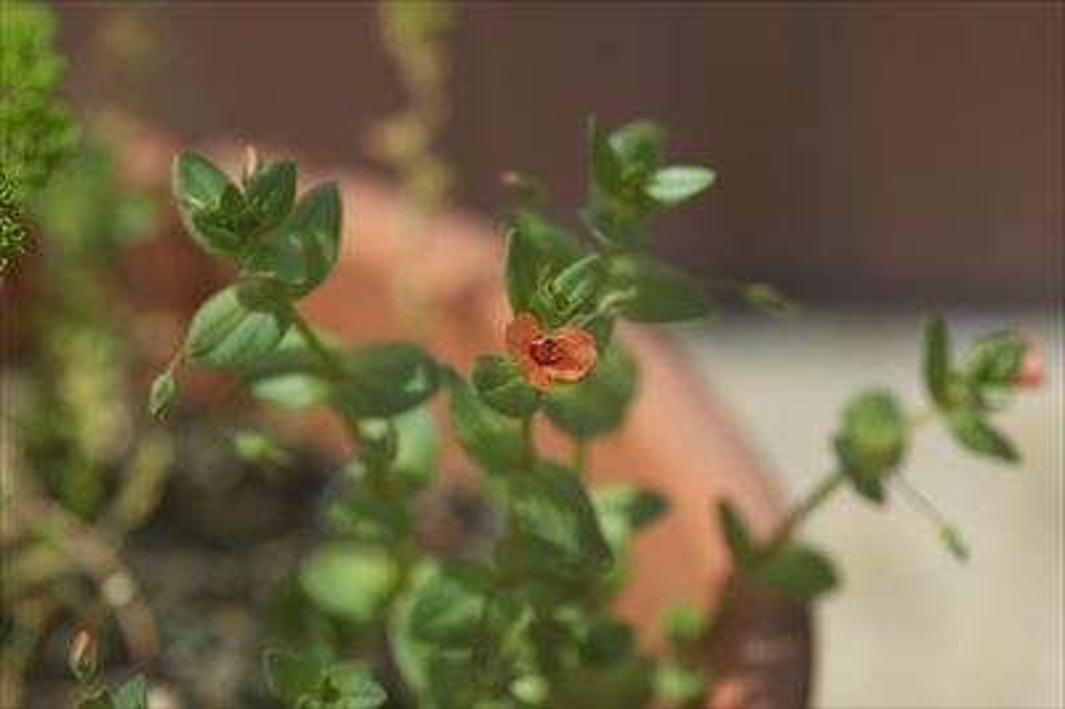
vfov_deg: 10.1
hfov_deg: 15.2
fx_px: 3990
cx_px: 532
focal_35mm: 135
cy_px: 354
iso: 400
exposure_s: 1/2500
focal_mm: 90
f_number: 6.3
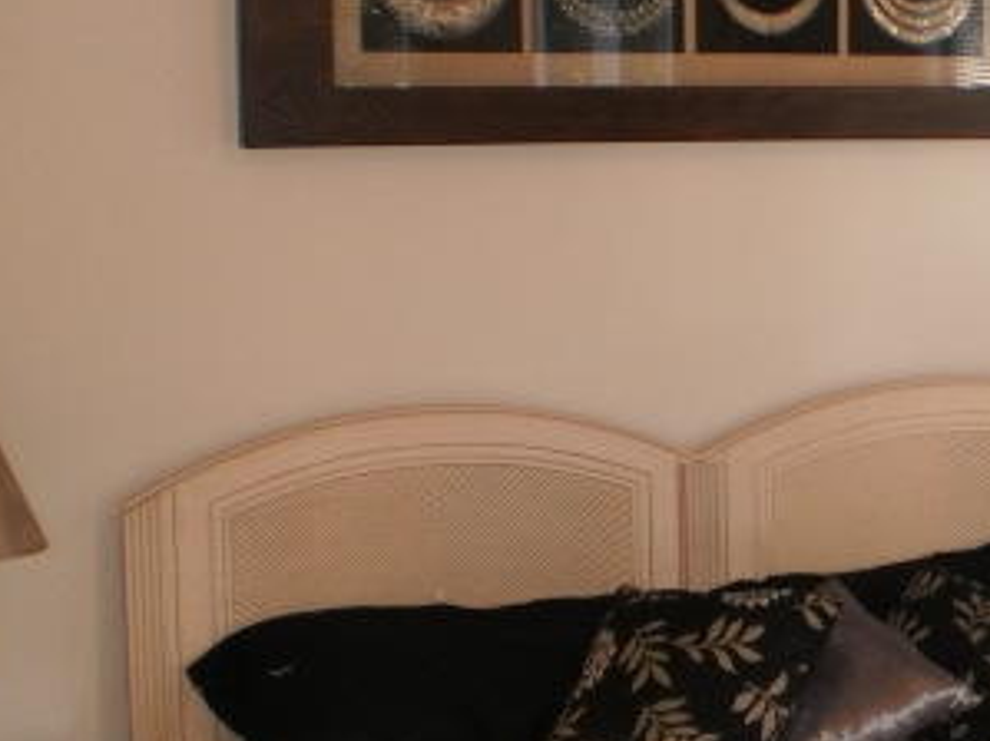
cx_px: 977
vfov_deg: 19.1
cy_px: 281
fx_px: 2201
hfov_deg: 24.3
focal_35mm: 77
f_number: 3.1
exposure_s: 1/30
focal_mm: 6.3
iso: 125
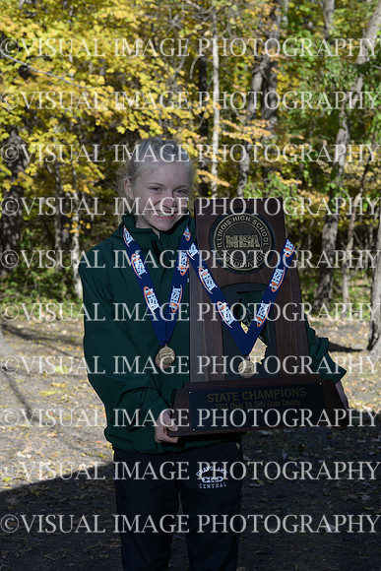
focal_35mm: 50
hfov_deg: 27.0
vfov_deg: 39.6
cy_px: 286
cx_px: 190
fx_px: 793
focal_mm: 50
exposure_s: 1/250
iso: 125
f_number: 6.3
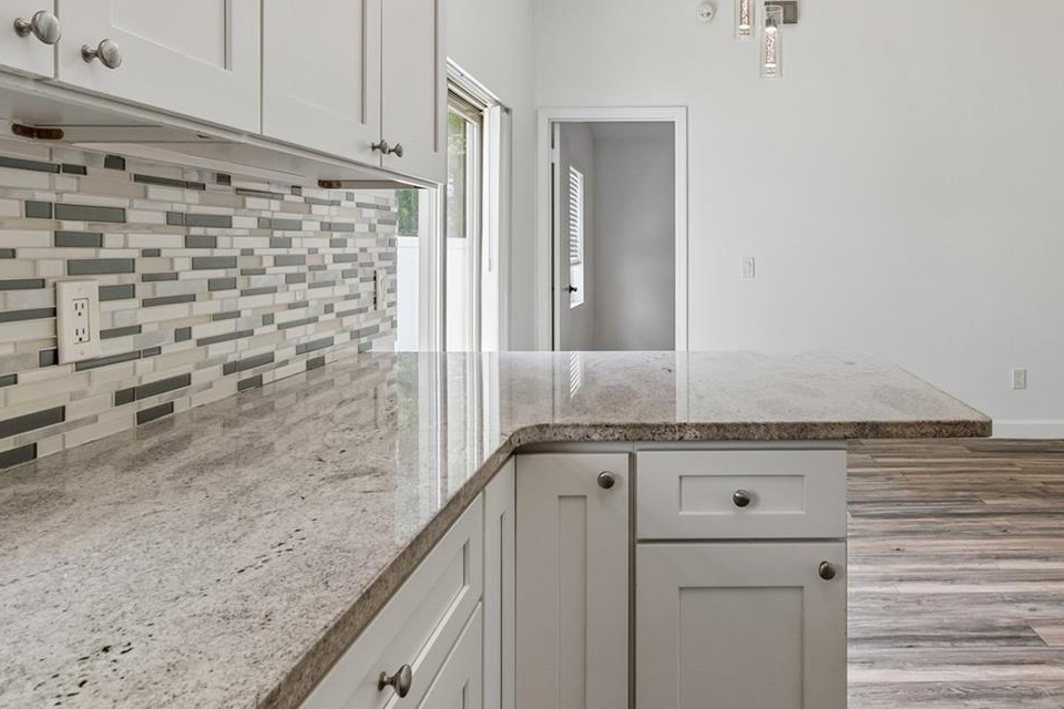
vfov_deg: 50.6
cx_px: 695
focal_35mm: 25
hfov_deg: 69.8
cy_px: 253
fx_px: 739
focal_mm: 10
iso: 100
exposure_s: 1/13
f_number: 8
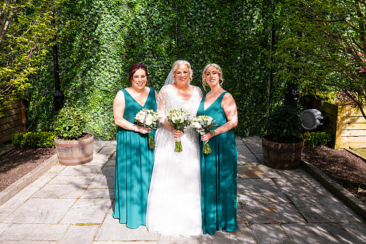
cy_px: 122
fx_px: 295
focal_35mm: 29
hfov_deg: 63.6
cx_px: 183
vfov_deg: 45.0
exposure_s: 1/250
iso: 100
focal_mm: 29
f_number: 5
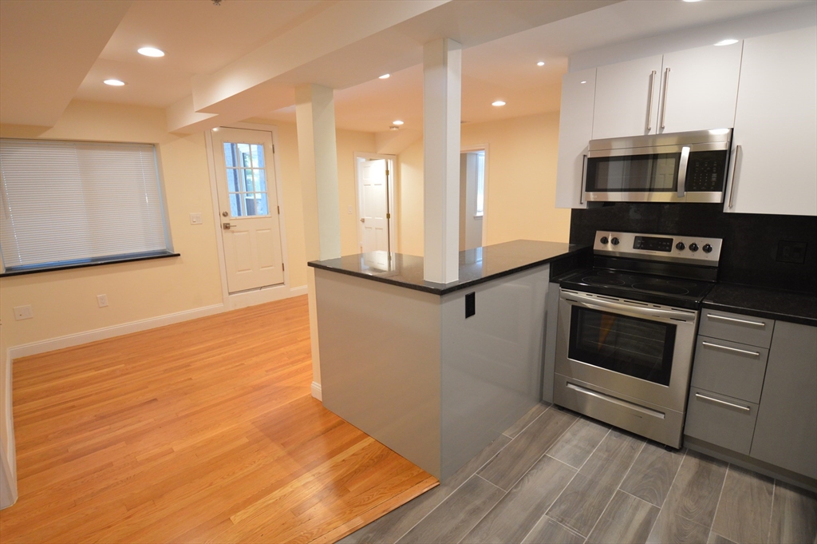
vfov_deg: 72.0
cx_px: 408
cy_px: 272
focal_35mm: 16
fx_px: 374
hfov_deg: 95.0
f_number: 3.5
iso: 800
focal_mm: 11
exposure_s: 1/60
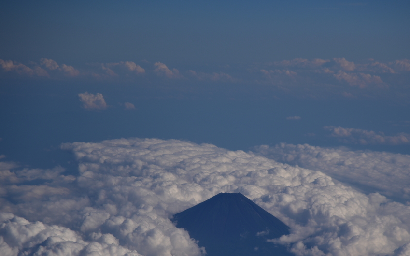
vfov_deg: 7.6
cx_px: 238
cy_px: 190
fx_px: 1932
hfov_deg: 12.1
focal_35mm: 173
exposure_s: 1/2500
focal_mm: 120
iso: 100
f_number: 4
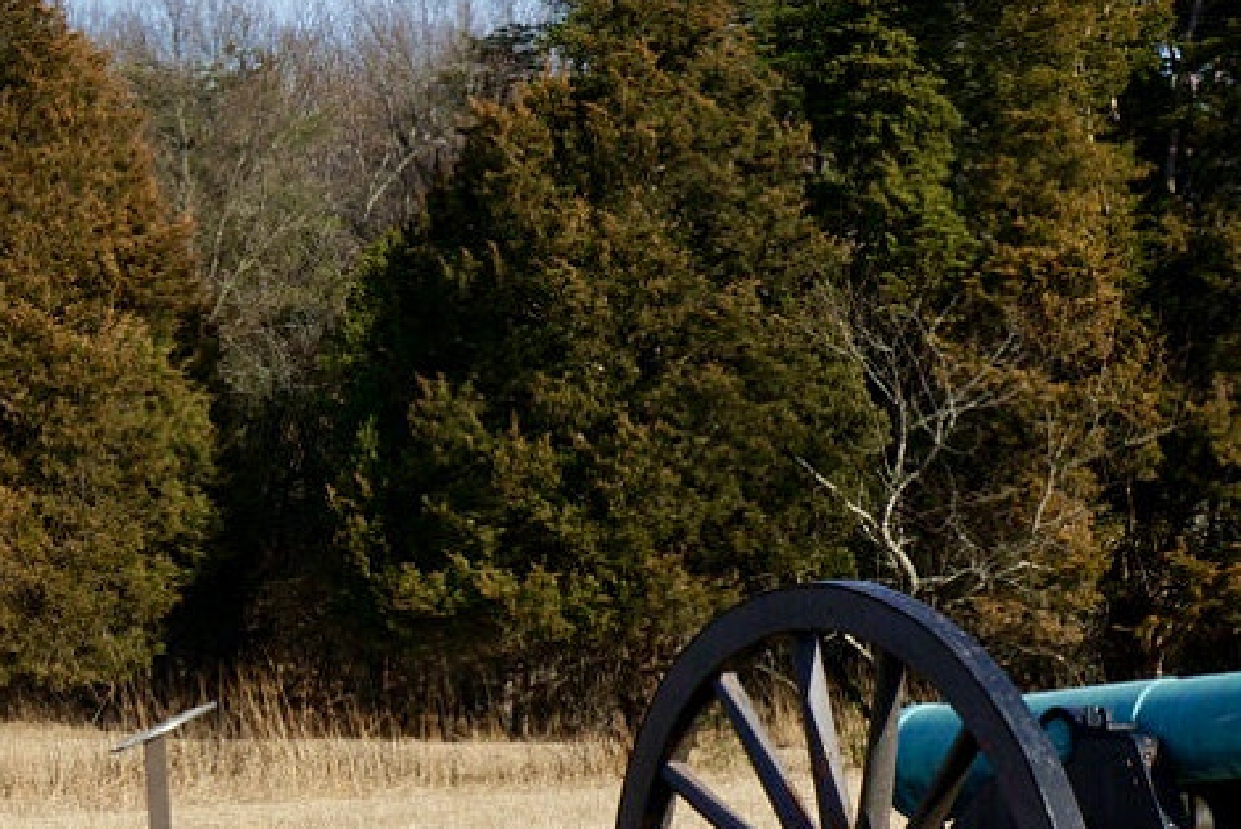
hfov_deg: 15.5
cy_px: 653
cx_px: -206
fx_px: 4405
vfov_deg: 10.7
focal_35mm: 128
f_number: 13
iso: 100
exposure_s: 1/125
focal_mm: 25
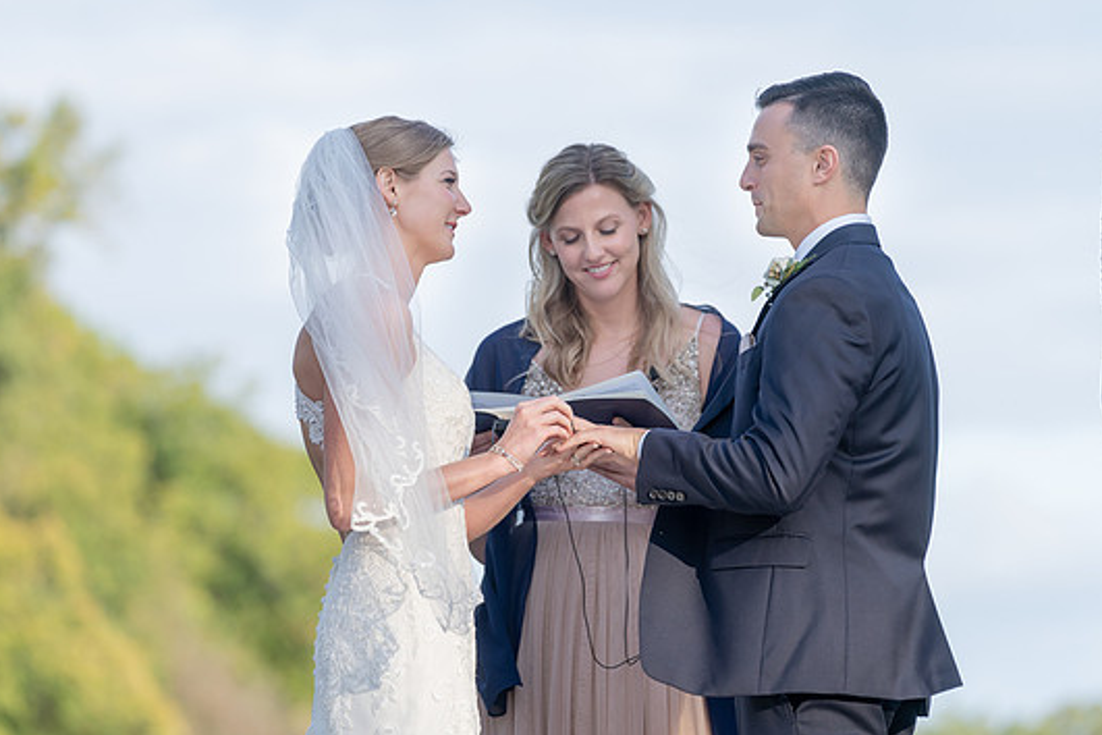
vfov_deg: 6.0
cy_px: 376
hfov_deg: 9.0
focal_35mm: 230
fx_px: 7040
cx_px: 569
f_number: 4
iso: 100
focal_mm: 198
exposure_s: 1/320
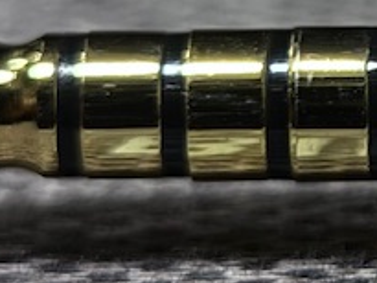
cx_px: 550
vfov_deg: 9.8
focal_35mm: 150
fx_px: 1635
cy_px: -15
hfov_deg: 12.6
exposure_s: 1/50
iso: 125
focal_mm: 6.76
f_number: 1.78
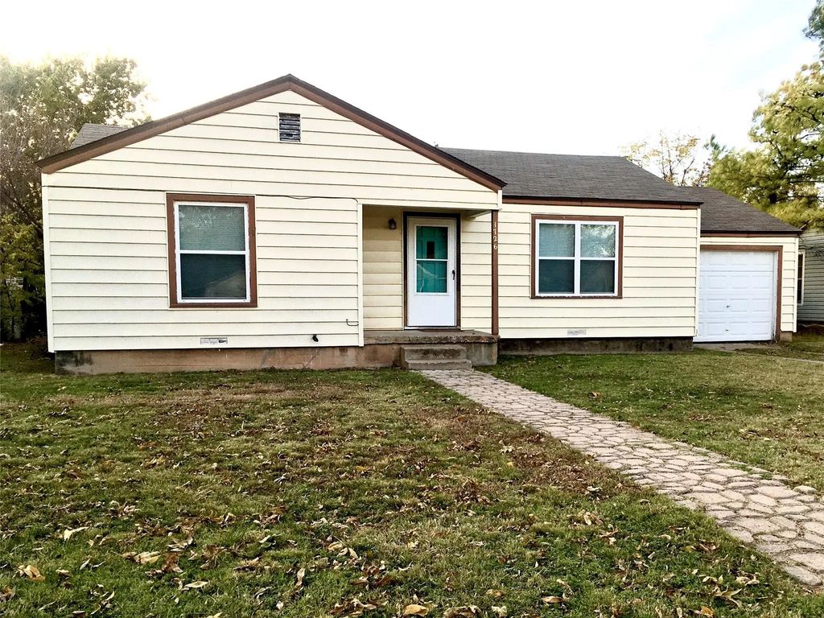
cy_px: 309
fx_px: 690
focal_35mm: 29
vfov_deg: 48.2
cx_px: 412
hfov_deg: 61.7
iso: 25
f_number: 2.2
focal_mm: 4.15
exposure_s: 1/190
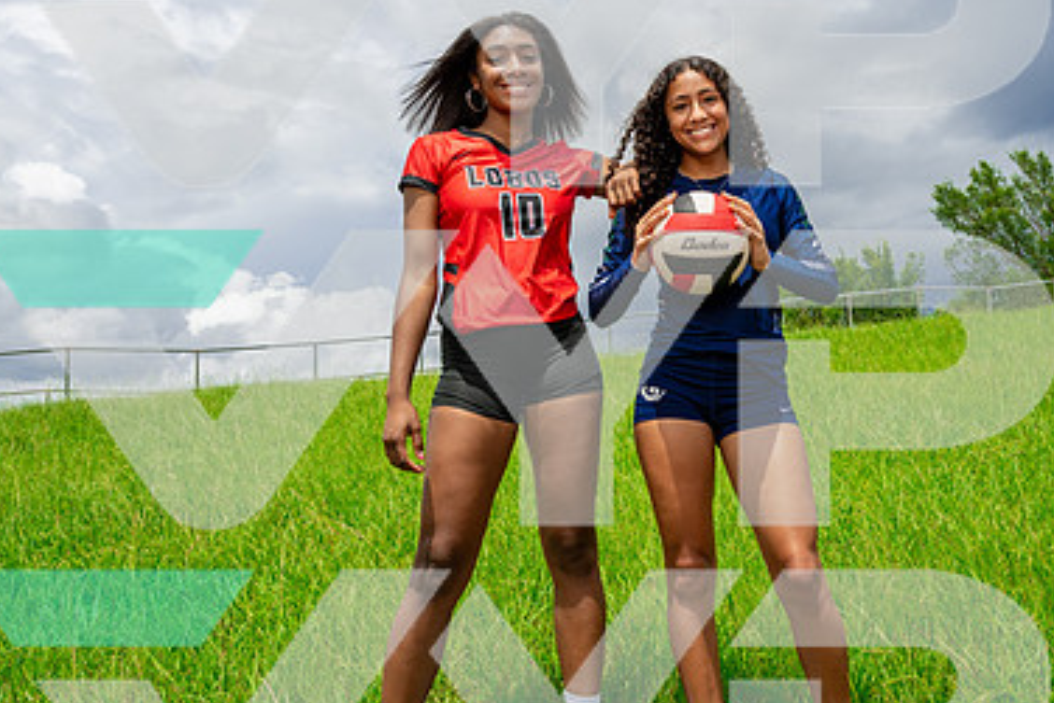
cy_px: 380
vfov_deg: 36.0
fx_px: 1084
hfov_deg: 51.1
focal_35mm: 37
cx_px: 684
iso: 250
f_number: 8
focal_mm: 24
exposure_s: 1/500
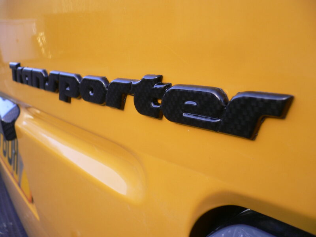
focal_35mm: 35
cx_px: 158
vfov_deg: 40.7
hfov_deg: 52.6
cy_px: 118
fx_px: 320
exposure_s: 1/200
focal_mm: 5.8
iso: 80
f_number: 2.8
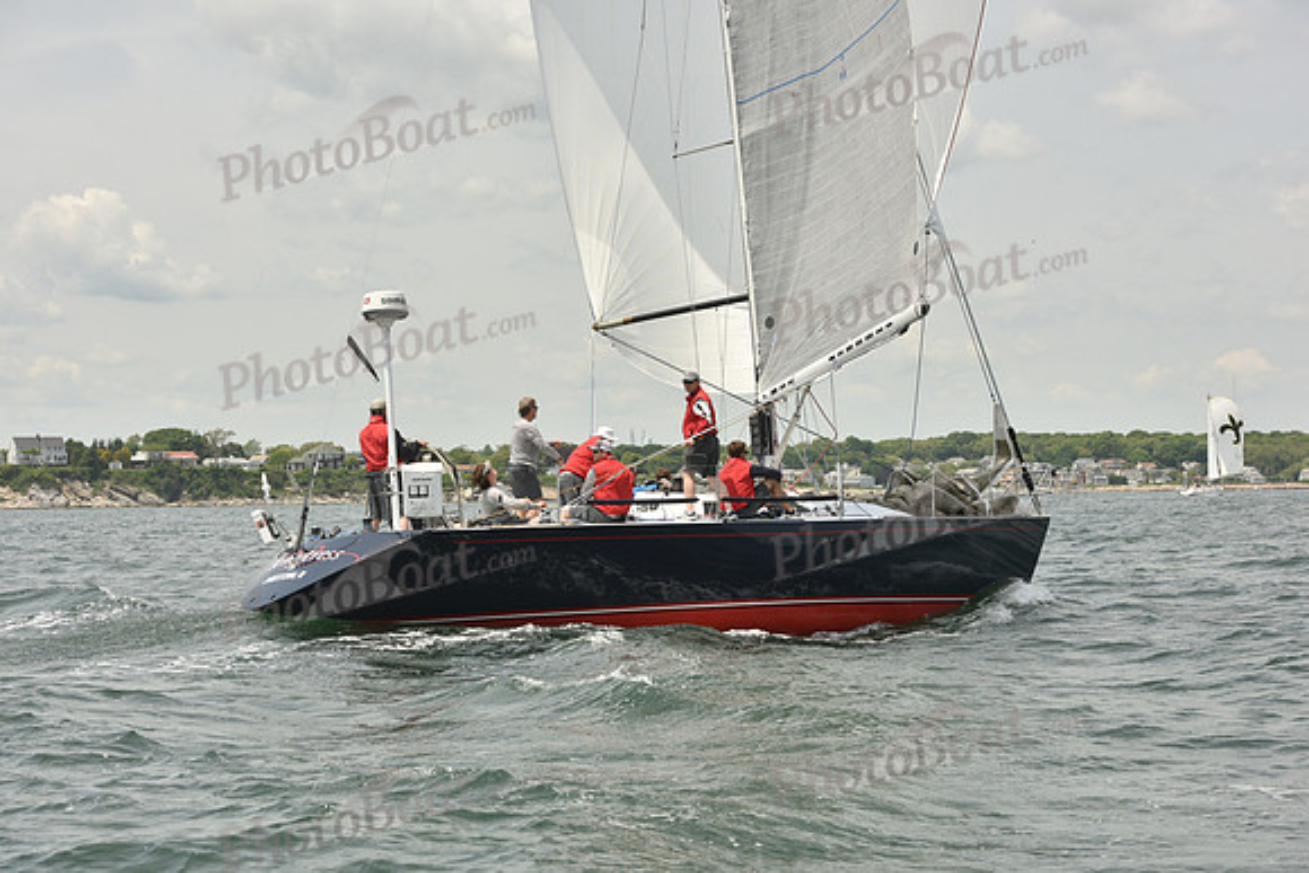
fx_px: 2546
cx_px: 654
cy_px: 436
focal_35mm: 70
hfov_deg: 28.8
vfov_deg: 19.5
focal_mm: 70
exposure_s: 1/1250
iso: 400
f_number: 9
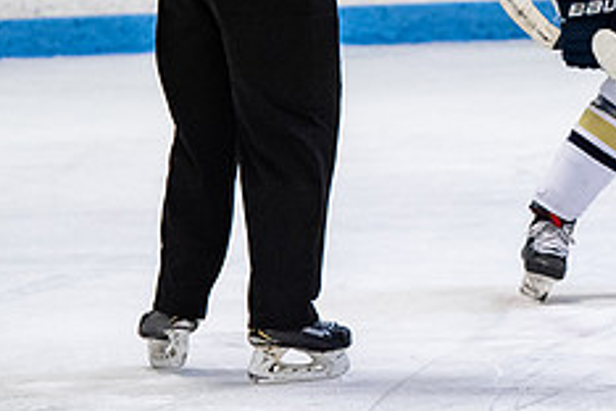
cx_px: 701
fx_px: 14064
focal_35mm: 822
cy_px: -24
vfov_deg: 1.7
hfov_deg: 2.5
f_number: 3.2
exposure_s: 1/800
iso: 1600
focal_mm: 175
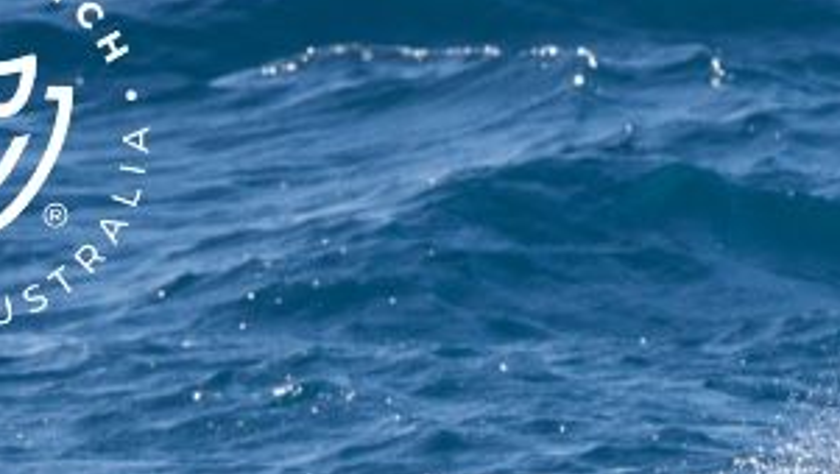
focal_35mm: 1504
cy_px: 671
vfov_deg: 0.8
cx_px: 865
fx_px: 33532
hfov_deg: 1.4
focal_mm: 541
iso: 1000
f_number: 8
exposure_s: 1/3200
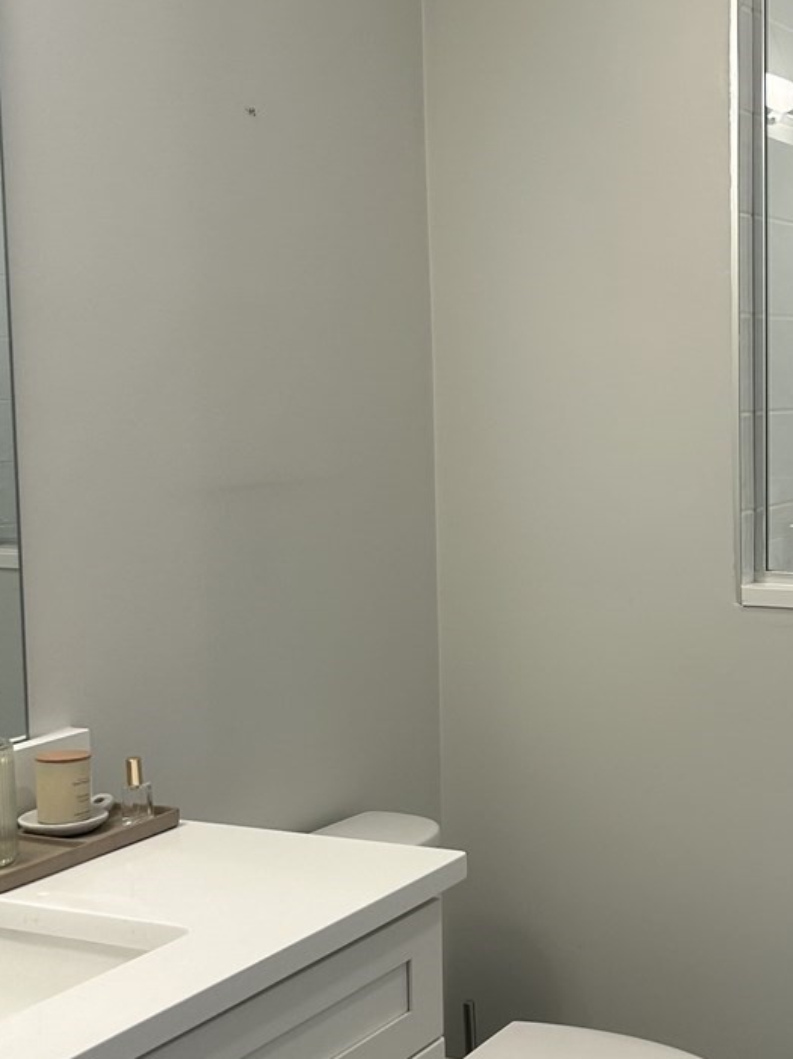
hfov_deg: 25.0
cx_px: 690
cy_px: 515
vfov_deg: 33.8
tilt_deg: -5.4
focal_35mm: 57
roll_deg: +0.4
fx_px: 1743
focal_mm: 5.7
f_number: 1.5
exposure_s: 1/120
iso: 64
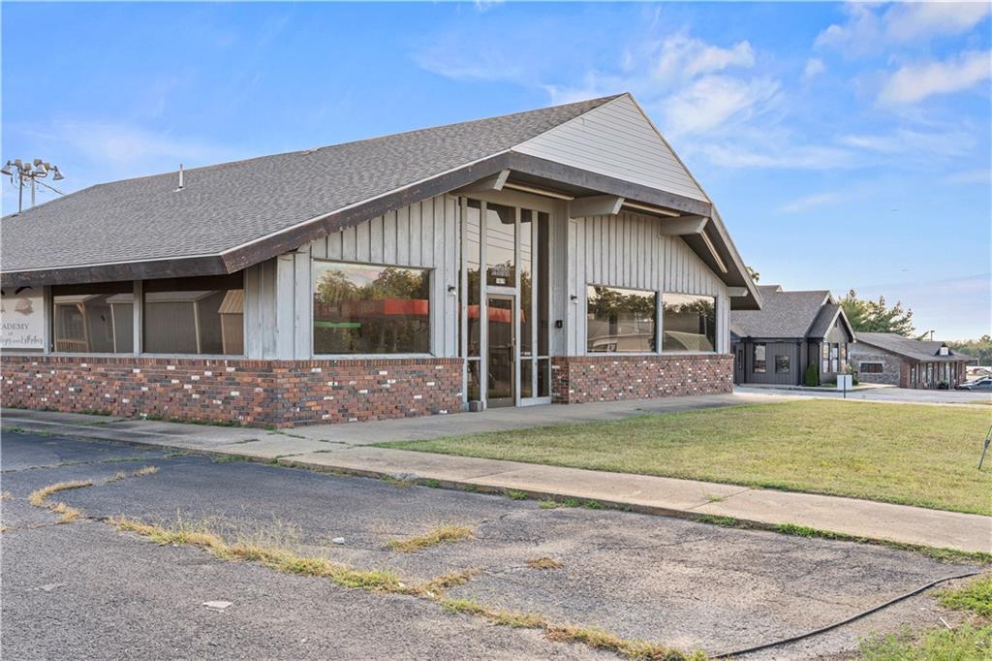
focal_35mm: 35
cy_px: 330
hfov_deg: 54.4
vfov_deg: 37.8
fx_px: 964
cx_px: 496
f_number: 8
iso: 200
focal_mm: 35
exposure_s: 1/60
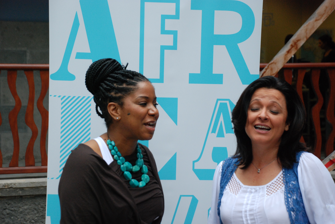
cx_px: 168
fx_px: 866
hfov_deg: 21.9
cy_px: 112
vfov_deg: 14.7
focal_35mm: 93
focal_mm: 62
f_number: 5.6
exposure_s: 1/500
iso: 800
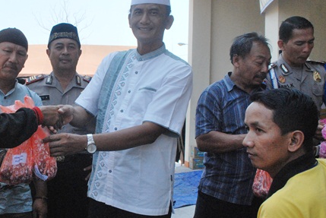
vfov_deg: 27.6
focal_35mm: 49
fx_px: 444
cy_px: 95
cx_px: 71
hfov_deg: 39.0
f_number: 10
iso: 800
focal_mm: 20
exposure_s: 1/800
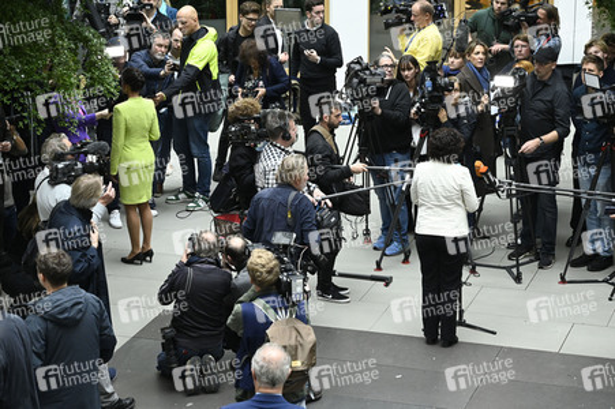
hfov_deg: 21.5
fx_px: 1622
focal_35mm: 95
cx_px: 308
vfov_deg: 14.4
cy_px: 204
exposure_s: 1/400
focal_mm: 95
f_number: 5.6
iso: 5000
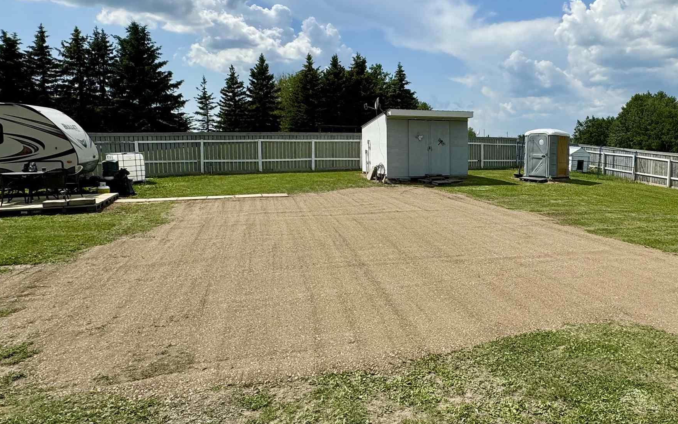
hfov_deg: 68.1
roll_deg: +0.0
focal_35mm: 26
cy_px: 178
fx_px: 480
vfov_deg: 47.4
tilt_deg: -3.4
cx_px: 460
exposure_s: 1/3546
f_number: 2.2
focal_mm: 2.22
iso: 50
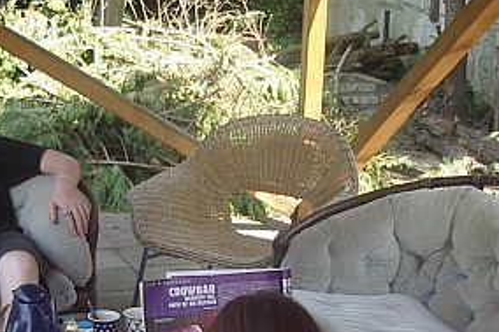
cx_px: 190
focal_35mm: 89
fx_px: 1233
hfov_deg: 22.8
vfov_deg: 15.1
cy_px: 332
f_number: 2.6
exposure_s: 1/125
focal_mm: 5.8
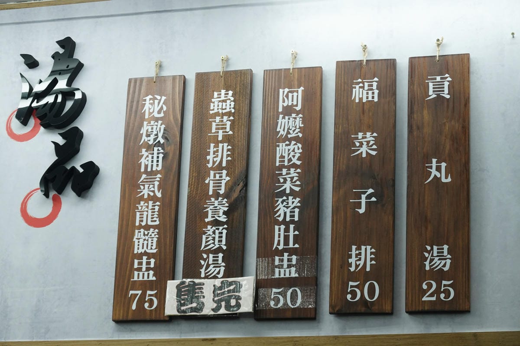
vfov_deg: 13.2
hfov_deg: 19.6
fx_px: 1502
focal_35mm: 104
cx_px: 260
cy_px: 173
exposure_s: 1/125
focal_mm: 38.13
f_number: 4
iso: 400
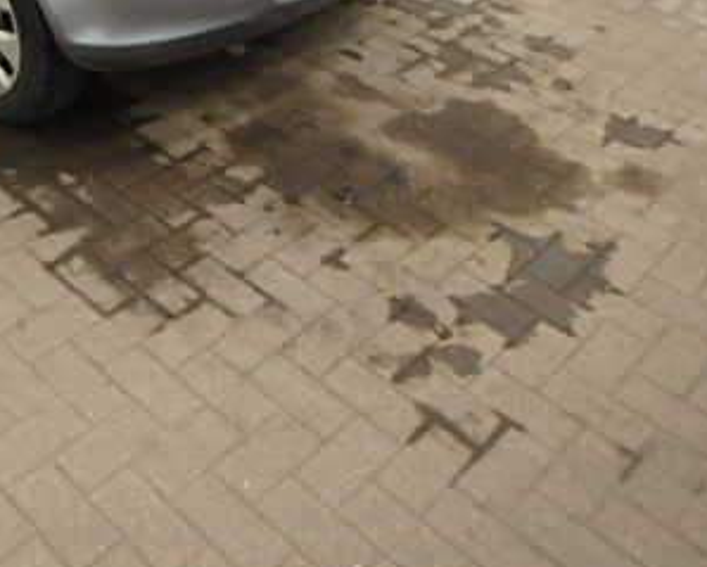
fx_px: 922
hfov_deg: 40.1
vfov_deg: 32.1
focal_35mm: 44
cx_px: 130
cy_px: 33
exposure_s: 1/40
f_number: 3.5
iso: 200
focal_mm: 3.7
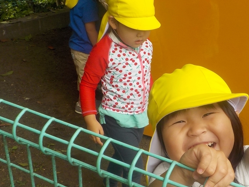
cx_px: 189
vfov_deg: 29.6
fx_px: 352
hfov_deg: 37.9
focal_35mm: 49
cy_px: 110
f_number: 3.3
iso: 125
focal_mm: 4.1
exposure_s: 1/160
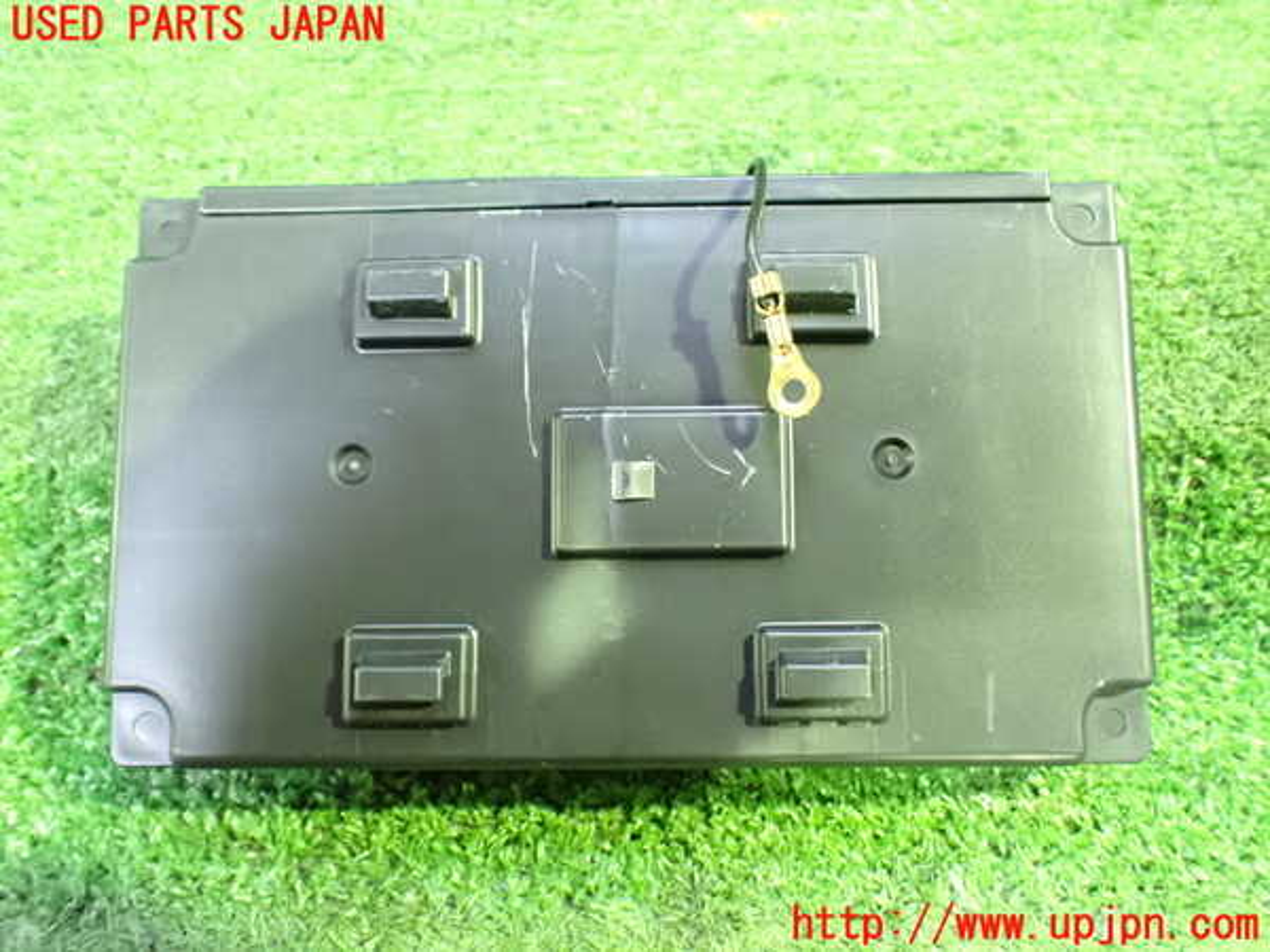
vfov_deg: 46.8
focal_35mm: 30
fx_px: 1101
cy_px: 476
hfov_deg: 60.0
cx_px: 635
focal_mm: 5.4
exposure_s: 1/20
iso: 1600
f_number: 2.3
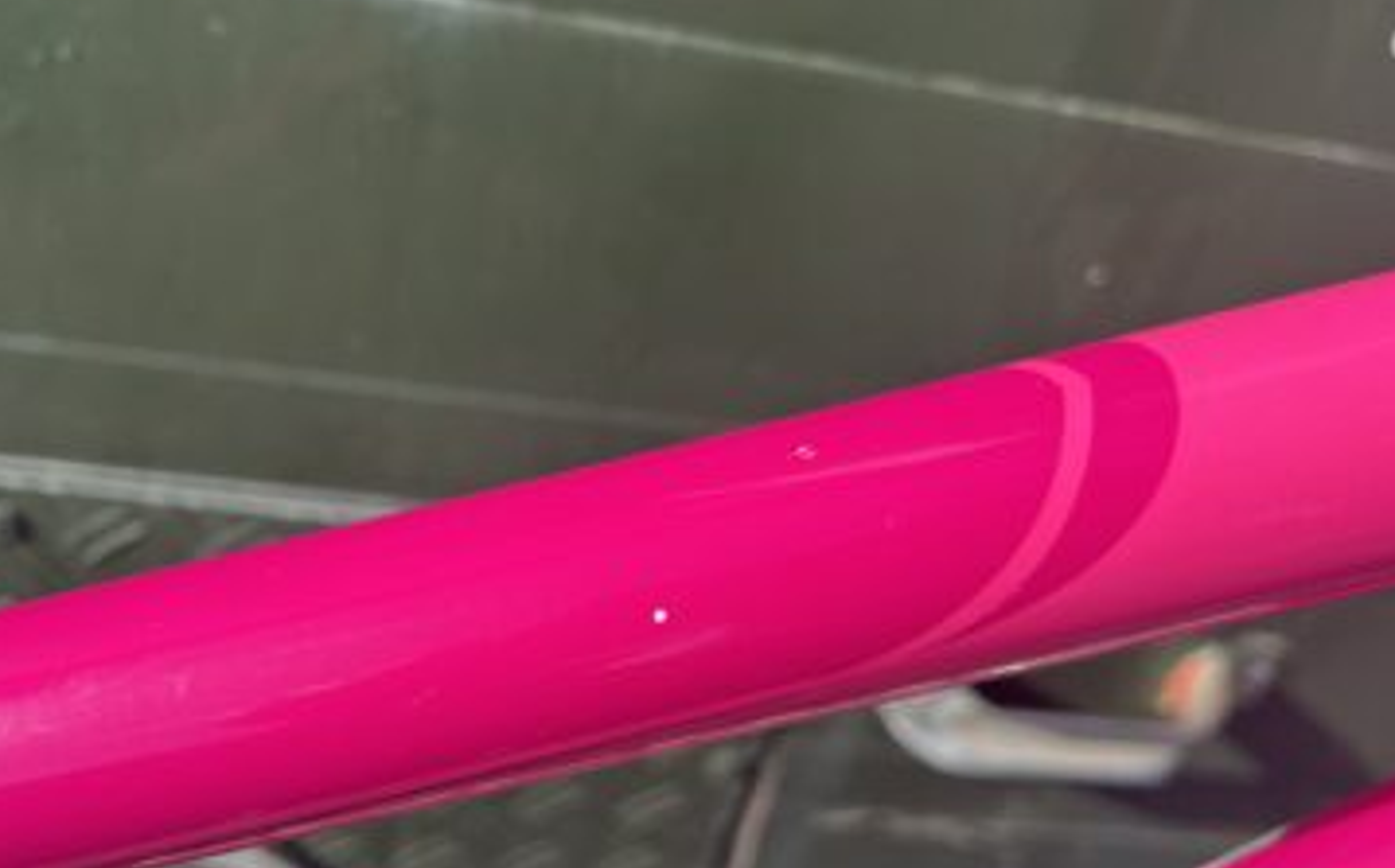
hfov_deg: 52.6
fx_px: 1405
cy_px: 514
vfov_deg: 34.3
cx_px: 600
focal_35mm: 37
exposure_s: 1/1117
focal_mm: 5.1
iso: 50
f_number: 1.6
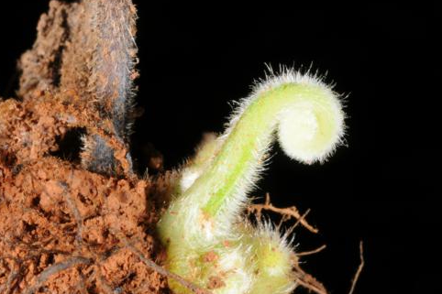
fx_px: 1375
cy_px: 171
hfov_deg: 18.3
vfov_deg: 12.2
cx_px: 239
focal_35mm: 112
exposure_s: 1/60
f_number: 45
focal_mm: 60
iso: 200
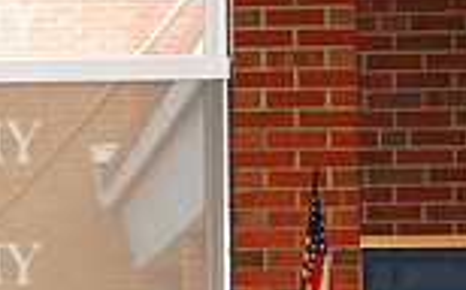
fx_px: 4022
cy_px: 447
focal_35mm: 317
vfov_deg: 4.1
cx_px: -396
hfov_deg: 6.5
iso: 1600
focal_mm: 55
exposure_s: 1/60
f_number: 7.1
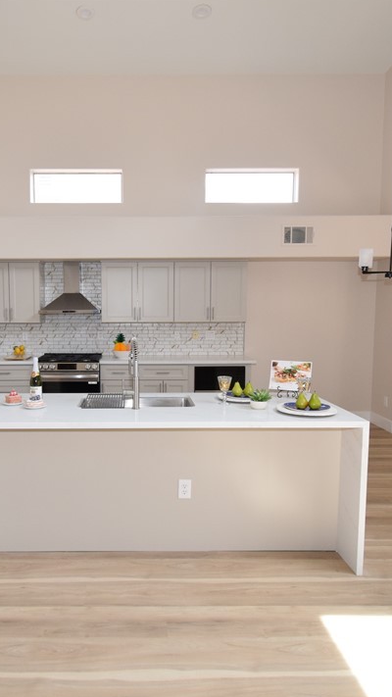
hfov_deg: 47.0
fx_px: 443
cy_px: 349
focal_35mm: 24
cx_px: 132
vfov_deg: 76.3
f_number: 5.6
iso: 800
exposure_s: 1/200
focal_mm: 10
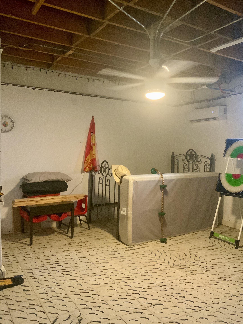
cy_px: 162
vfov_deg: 61.7
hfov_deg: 48.2
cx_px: 122
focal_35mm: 29
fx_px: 271
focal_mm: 3
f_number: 1.8
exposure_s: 1/40
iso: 320
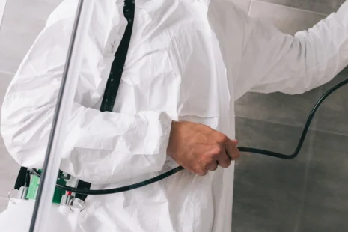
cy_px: 59
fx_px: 744
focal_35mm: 77
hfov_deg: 25.2
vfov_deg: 17.6
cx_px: 341
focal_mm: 35
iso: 400
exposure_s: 1/200
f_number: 4
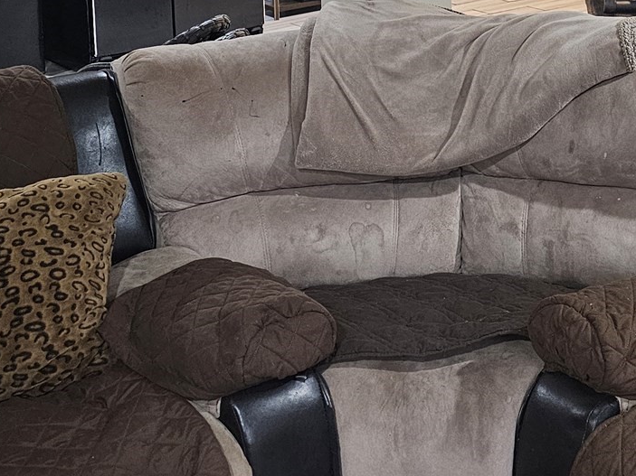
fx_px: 1231
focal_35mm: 67
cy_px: -117
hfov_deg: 28.7
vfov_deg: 20.3
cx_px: 436
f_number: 1.7
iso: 640
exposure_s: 1/30
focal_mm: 6.3
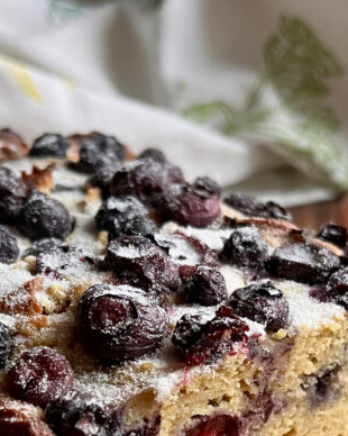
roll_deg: +0.7
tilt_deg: -32.9
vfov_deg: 27.1
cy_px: 409
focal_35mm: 67
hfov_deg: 22.7
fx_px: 863
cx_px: 219
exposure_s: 1/60
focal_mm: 5.7
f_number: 1.5
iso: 250
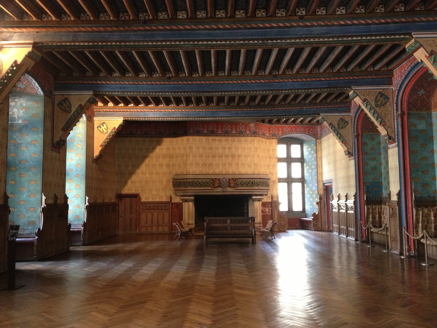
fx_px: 442
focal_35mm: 35
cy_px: 164
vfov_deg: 40.7
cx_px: 218
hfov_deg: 52.6
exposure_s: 1/17
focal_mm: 4.28
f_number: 2.4
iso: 400
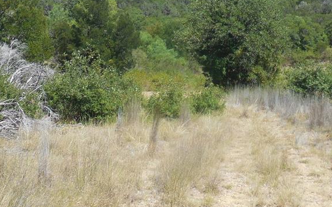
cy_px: 1
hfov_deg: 35.3
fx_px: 516
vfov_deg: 21.9
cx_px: 221
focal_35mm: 57
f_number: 3.2
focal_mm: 5.3
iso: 125
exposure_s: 1/1000
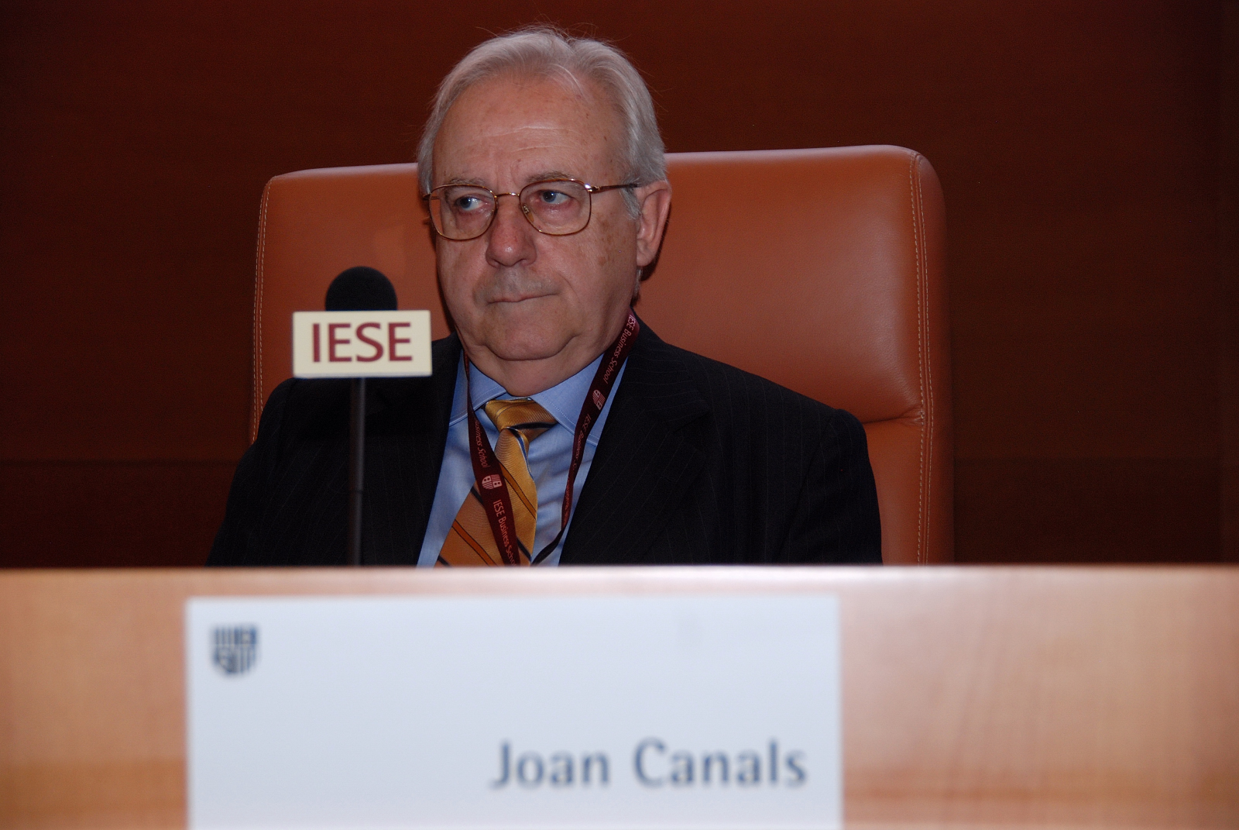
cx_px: 620
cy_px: 415
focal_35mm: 87
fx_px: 2998
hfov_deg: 23.4
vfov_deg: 15.8
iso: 400
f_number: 5
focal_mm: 58
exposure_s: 1/80
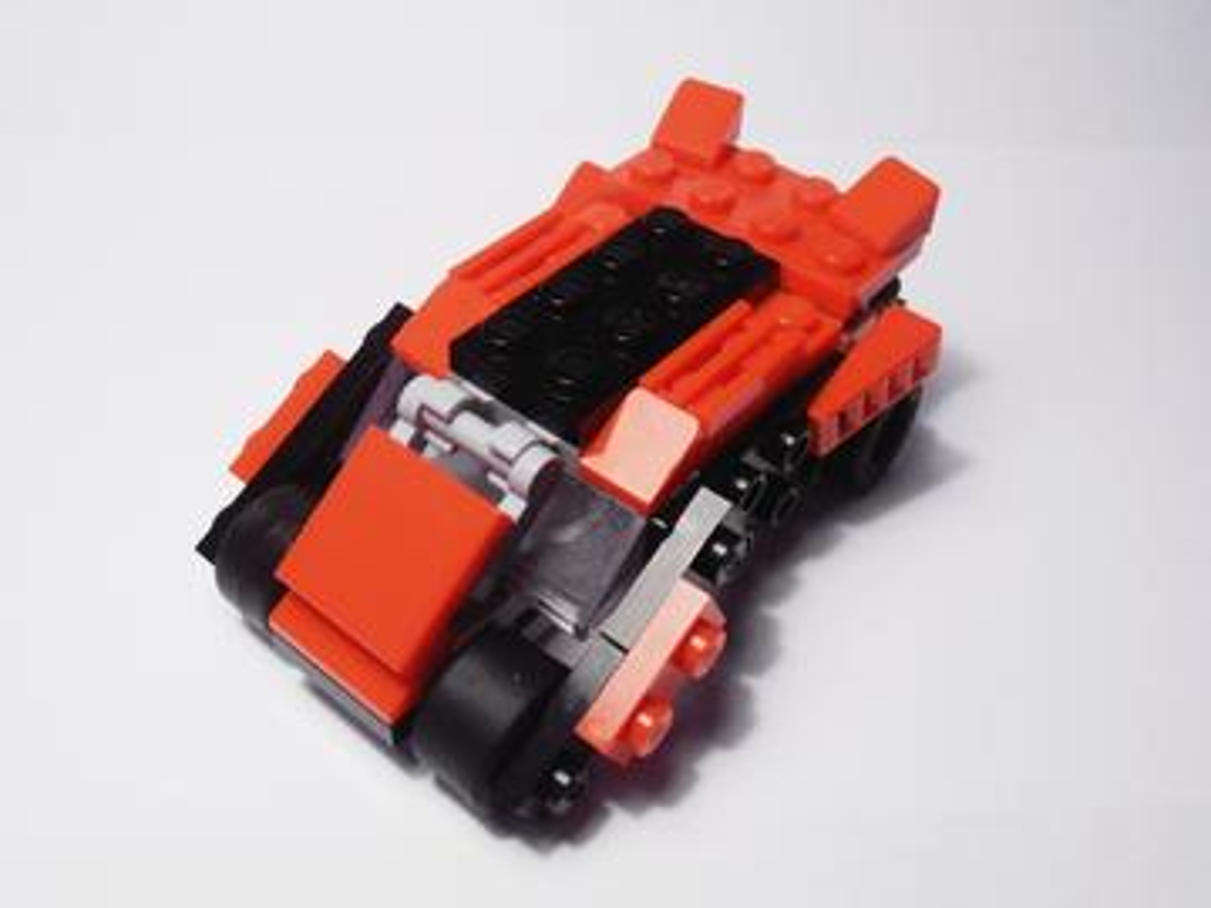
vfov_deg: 38.7
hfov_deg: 50.1
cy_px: 454
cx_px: 606
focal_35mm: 37
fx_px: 1294
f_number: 3.9
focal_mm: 6.61
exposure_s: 1/100
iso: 80
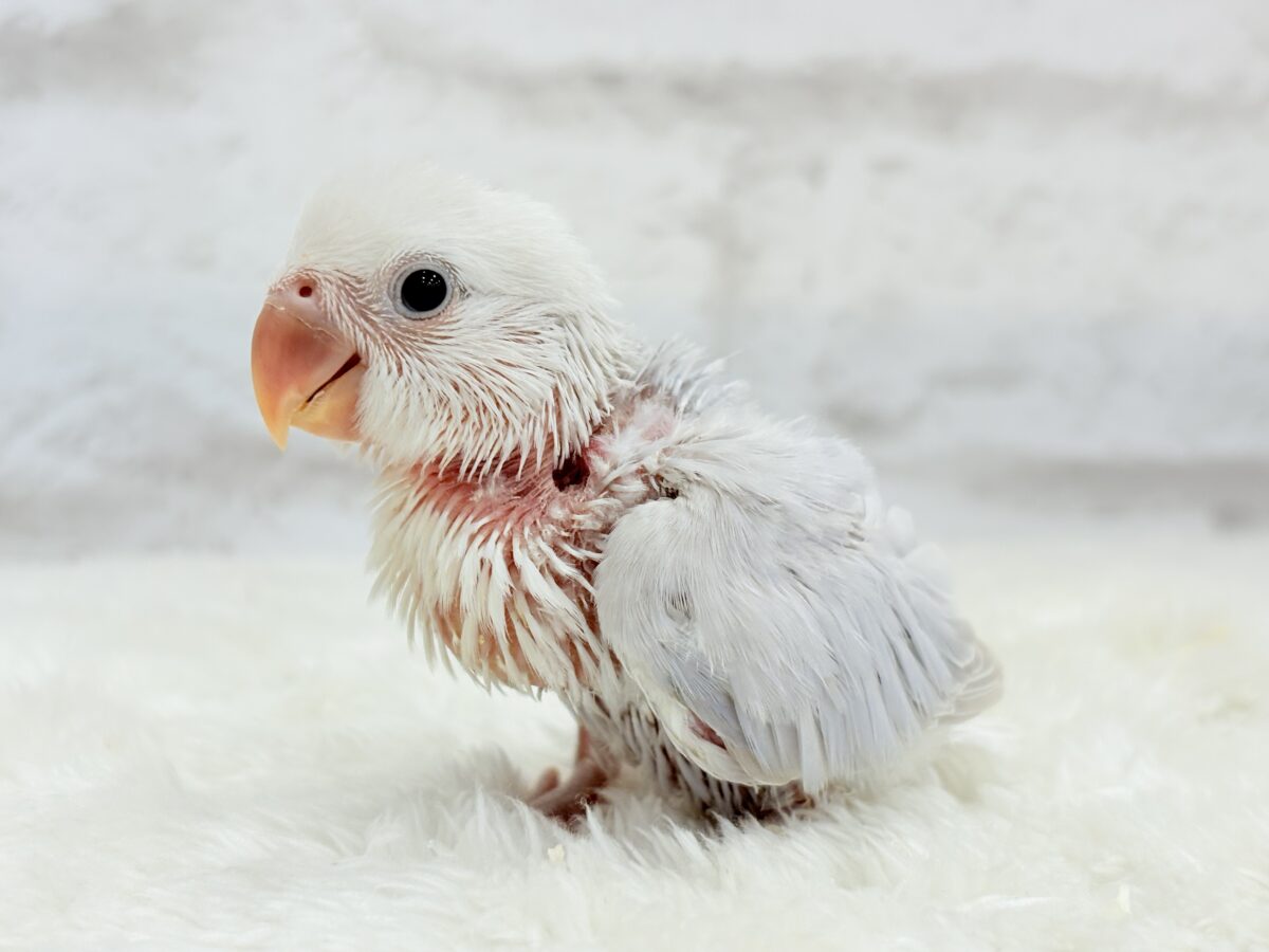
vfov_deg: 28.0
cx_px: 634
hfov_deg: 36.8
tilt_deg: -5.8
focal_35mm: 52
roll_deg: -1.2
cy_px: 476
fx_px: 1906
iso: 64
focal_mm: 5.96
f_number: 1.6
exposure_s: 1/100
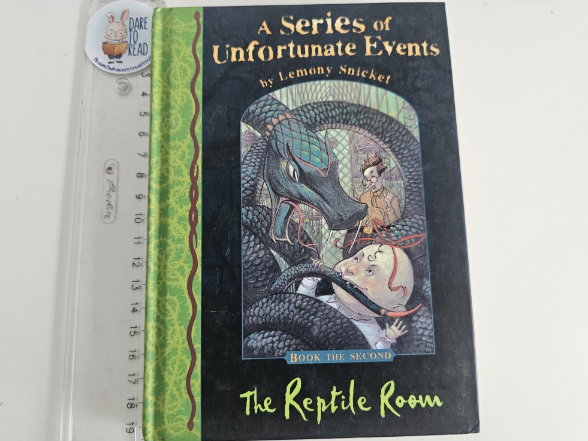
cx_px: 288
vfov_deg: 56.8
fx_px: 408
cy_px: 223
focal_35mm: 24
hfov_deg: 71.6
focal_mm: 6.3
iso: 250
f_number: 1.7
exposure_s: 1/100
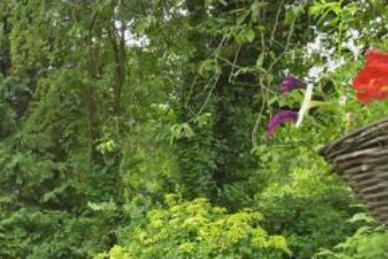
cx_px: -17
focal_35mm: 34
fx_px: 367
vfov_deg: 35.3
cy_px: 258
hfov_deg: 45.2
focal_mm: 10
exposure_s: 1/100
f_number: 10
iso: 400
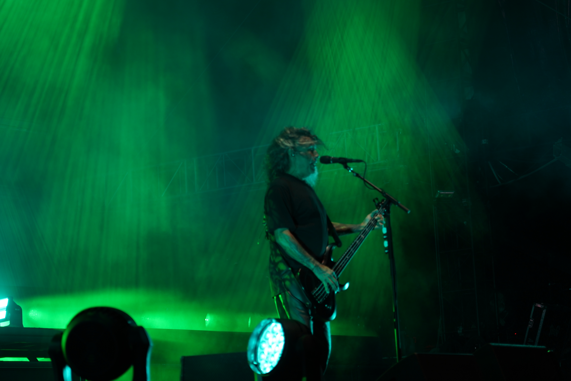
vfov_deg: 13.0
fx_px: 1665
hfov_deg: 19.5
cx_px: 286
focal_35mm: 105
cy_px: 190
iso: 500
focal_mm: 105
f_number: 4
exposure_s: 1/125
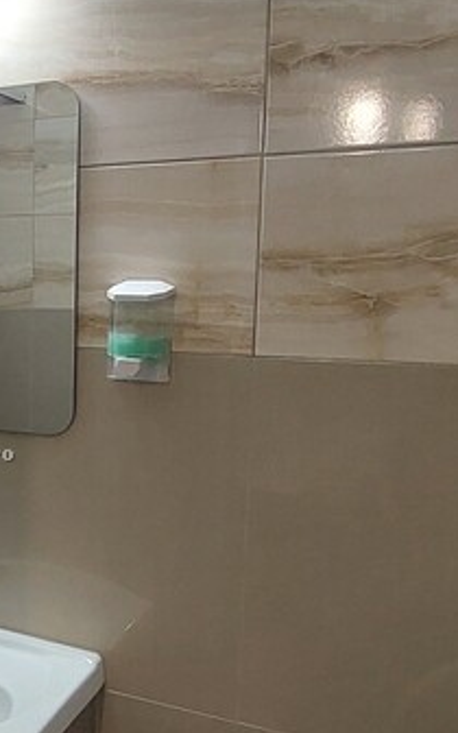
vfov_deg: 47.2
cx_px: -87
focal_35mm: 42
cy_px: 388
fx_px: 839
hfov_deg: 27.1
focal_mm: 1.74
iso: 160
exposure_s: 1/50
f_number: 2.2
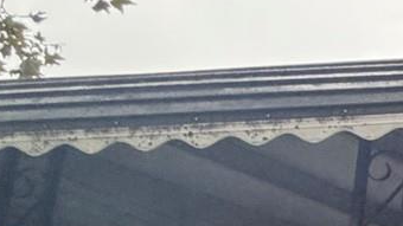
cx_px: 935
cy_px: 330
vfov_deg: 12.5
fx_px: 983
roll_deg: +0.7
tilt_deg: +12.3
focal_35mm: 92
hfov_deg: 15.1
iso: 320
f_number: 2.2
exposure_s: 1/81
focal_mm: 2.22
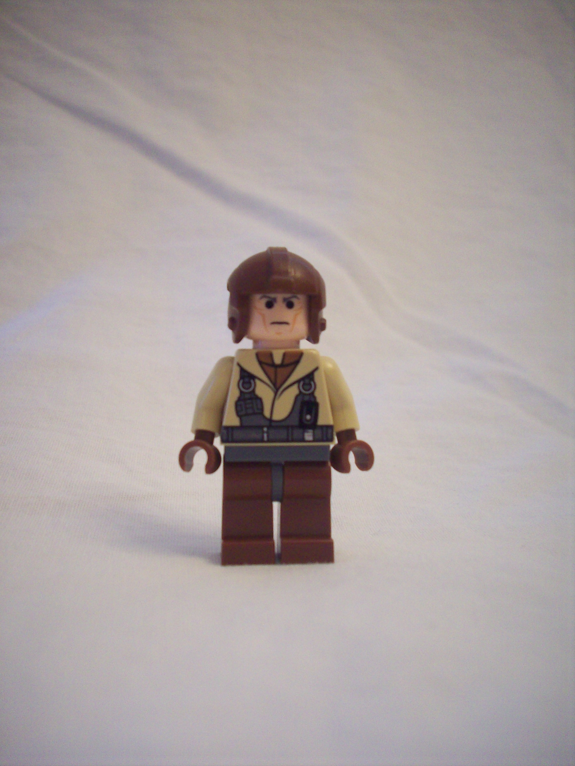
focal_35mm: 37
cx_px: 288
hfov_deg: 38.7
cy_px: 383
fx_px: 819
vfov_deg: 50.1
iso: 160
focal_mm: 6.2
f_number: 2.8
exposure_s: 1/13.2
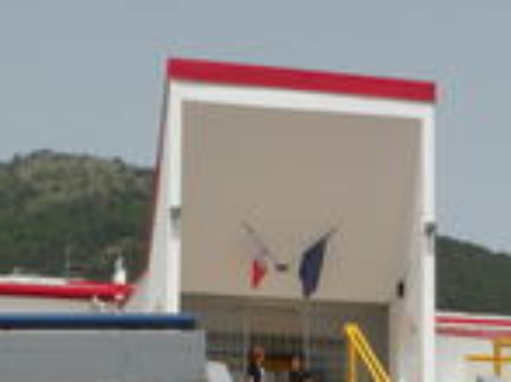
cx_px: 410
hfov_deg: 13.7
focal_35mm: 143
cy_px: 495
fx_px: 2109
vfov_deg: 10.2
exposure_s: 1/287
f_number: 7.1
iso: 64
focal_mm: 7.4
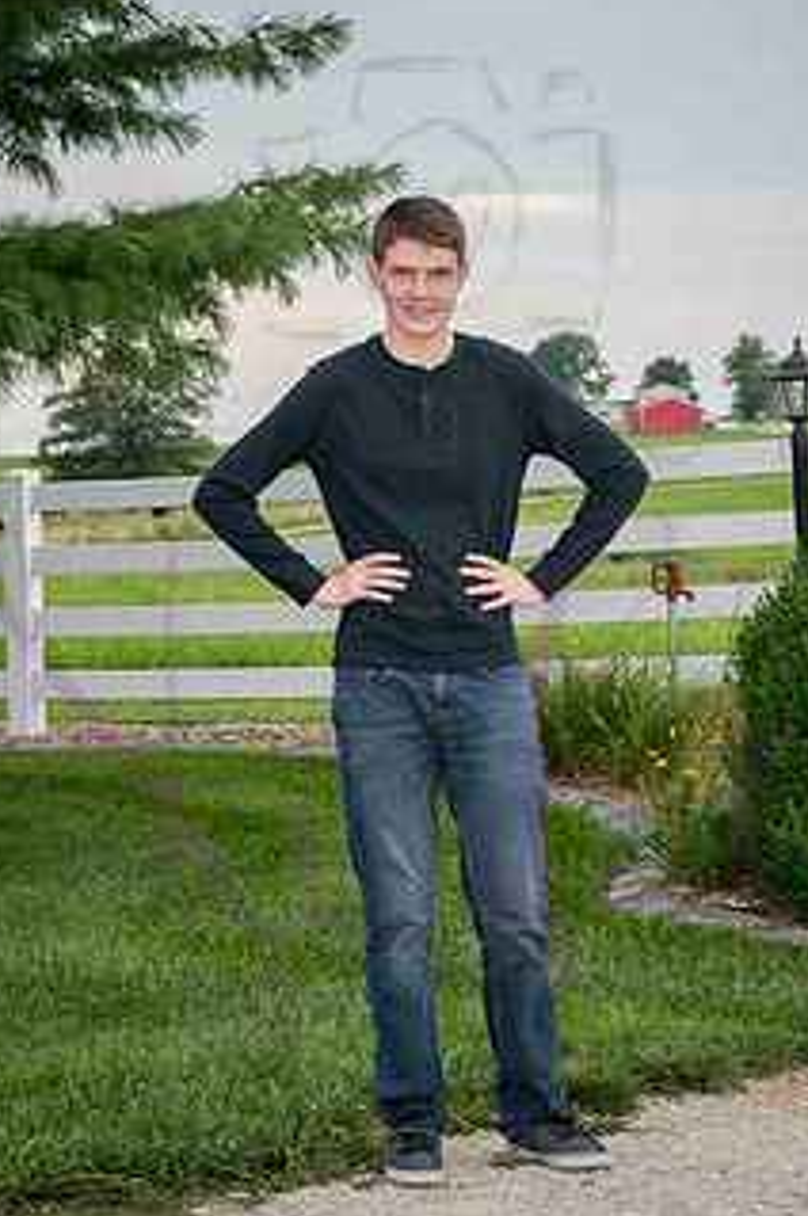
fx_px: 3812
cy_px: 564
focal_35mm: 113
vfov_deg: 18.1
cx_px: 450
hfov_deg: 12.1
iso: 640
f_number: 11
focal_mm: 80
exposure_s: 1/320
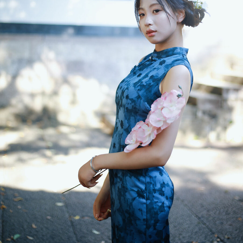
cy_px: 73
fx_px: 500
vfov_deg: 27.1
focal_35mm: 63
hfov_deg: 27.3
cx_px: 121
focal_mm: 50
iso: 125
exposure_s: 1/200
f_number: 1.8
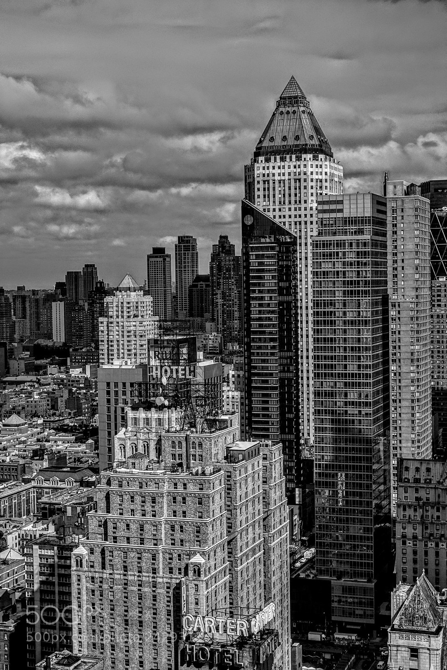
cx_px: 224
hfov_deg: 21.6
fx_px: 1173
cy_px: 335
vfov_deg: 31.9
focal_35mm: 63
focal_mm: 22.95
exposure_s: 1/500
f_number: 2.8
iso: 125
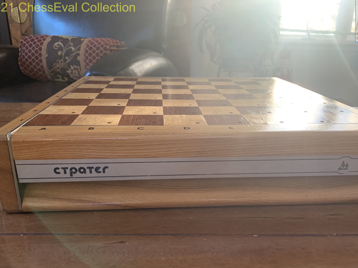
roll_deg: -2.4
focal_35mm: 32
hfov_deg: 56.7
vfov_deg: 44.0
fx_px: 331
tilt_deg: -19.3
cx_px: 194
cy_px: 160
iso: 250
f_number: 1.8
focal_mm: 4.25
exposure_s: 1/60
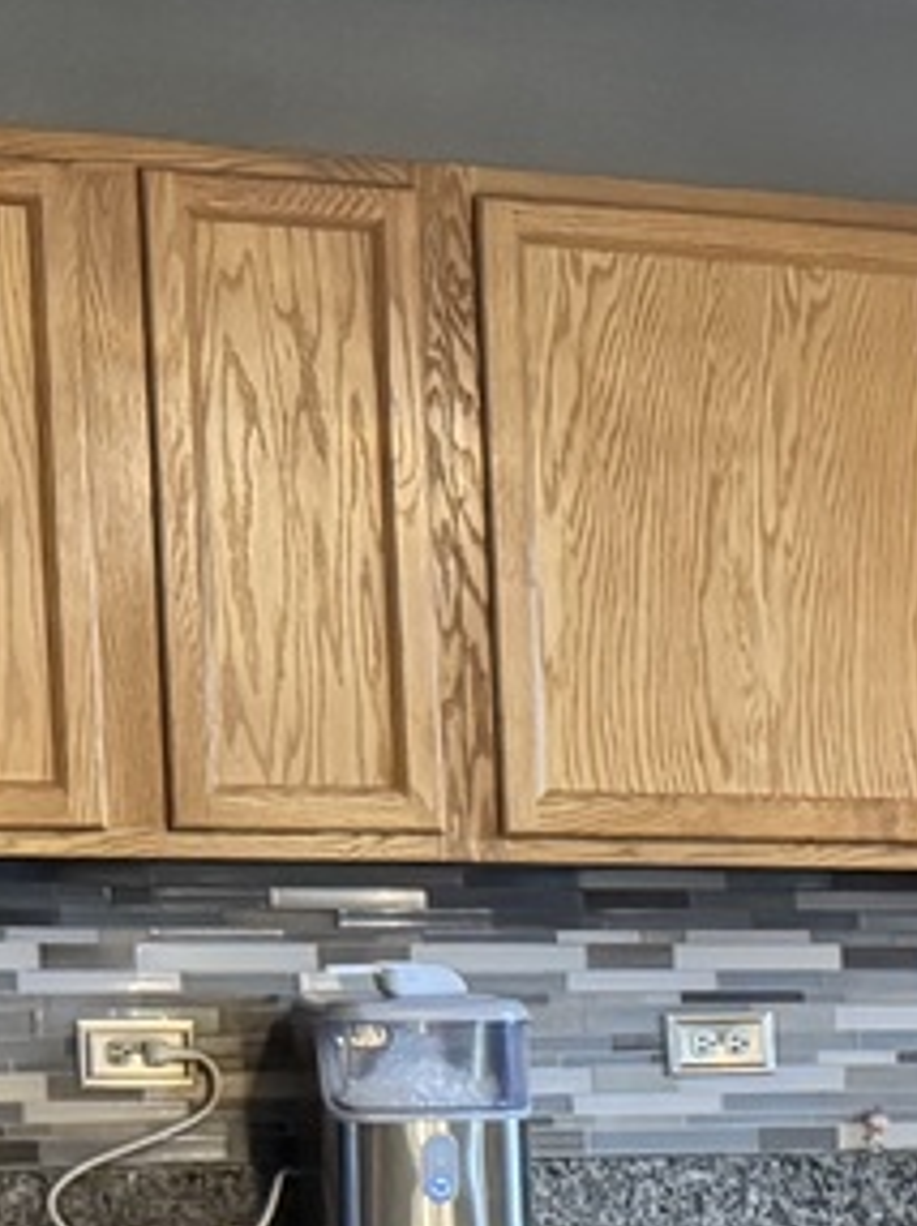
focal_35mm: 121
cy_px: 1393
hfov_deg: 10.9
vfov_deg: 15.8
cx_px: 1984
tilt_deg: -7.2
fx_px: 4280
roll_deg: -1.2
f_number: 1.78
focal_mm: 6.76
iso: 800
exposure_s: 1/60
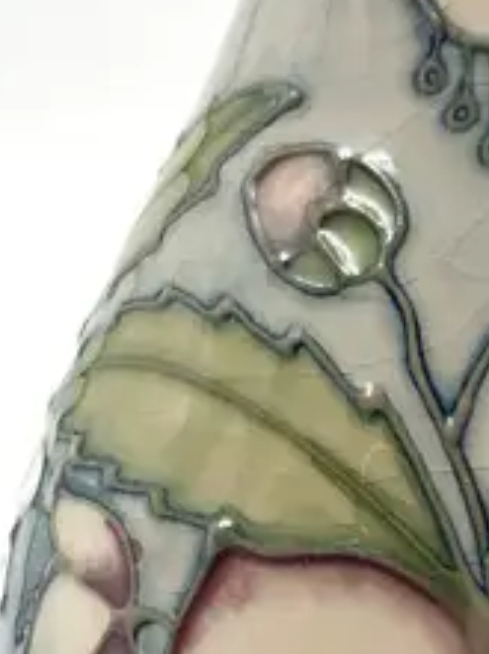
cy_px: 772
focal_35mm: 130
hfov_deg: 11.2
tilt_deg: -18.8
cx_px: 572
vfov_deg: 14.7
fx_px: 2456
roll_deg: +0.2
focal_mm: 3.99
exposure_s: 1/237
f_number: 1.8
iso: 20
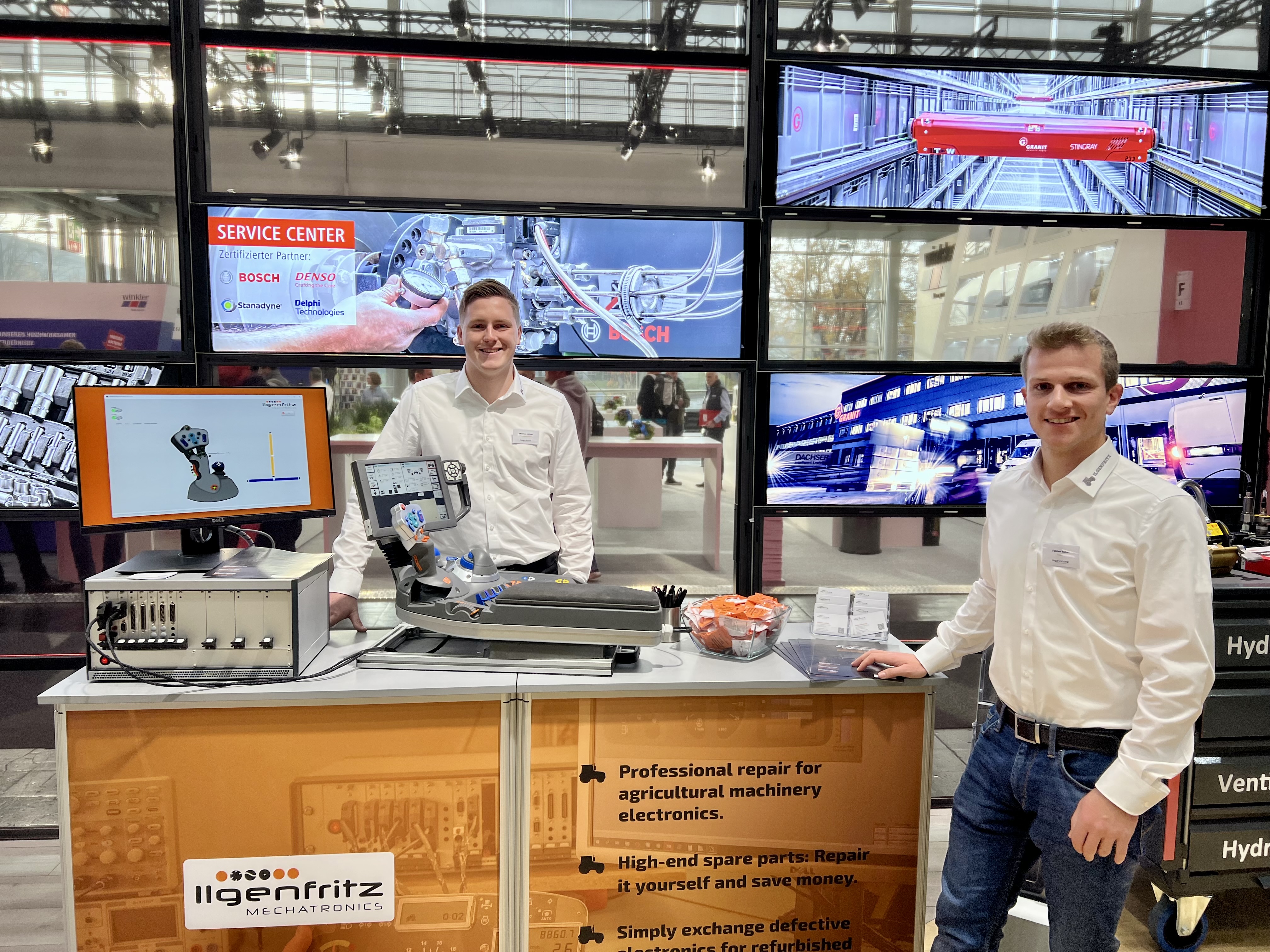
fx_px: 954
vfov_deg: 53.1
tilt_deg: -5.9
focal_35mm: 26
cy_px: 476
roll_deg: -0.7
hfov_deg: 67.3
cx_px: 635
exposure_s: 1/121
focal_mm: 5.7
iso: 64
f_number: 1.5
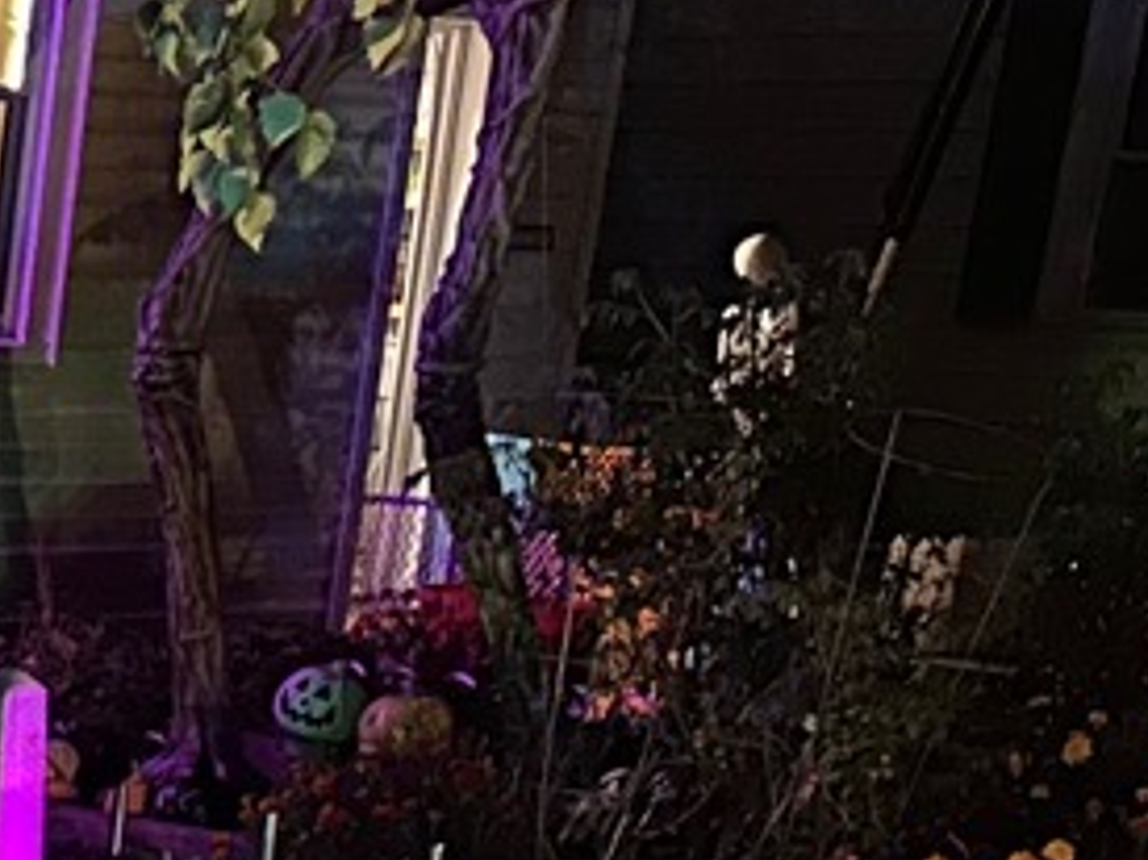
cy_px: 1755
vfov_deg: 10.4
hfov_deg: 12.9
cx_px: -1206
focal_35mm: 131
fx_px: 4343
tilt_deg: -19.5
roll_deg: -2.2
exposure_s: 1/20
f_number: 1.78
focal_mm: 6.86
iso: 1600
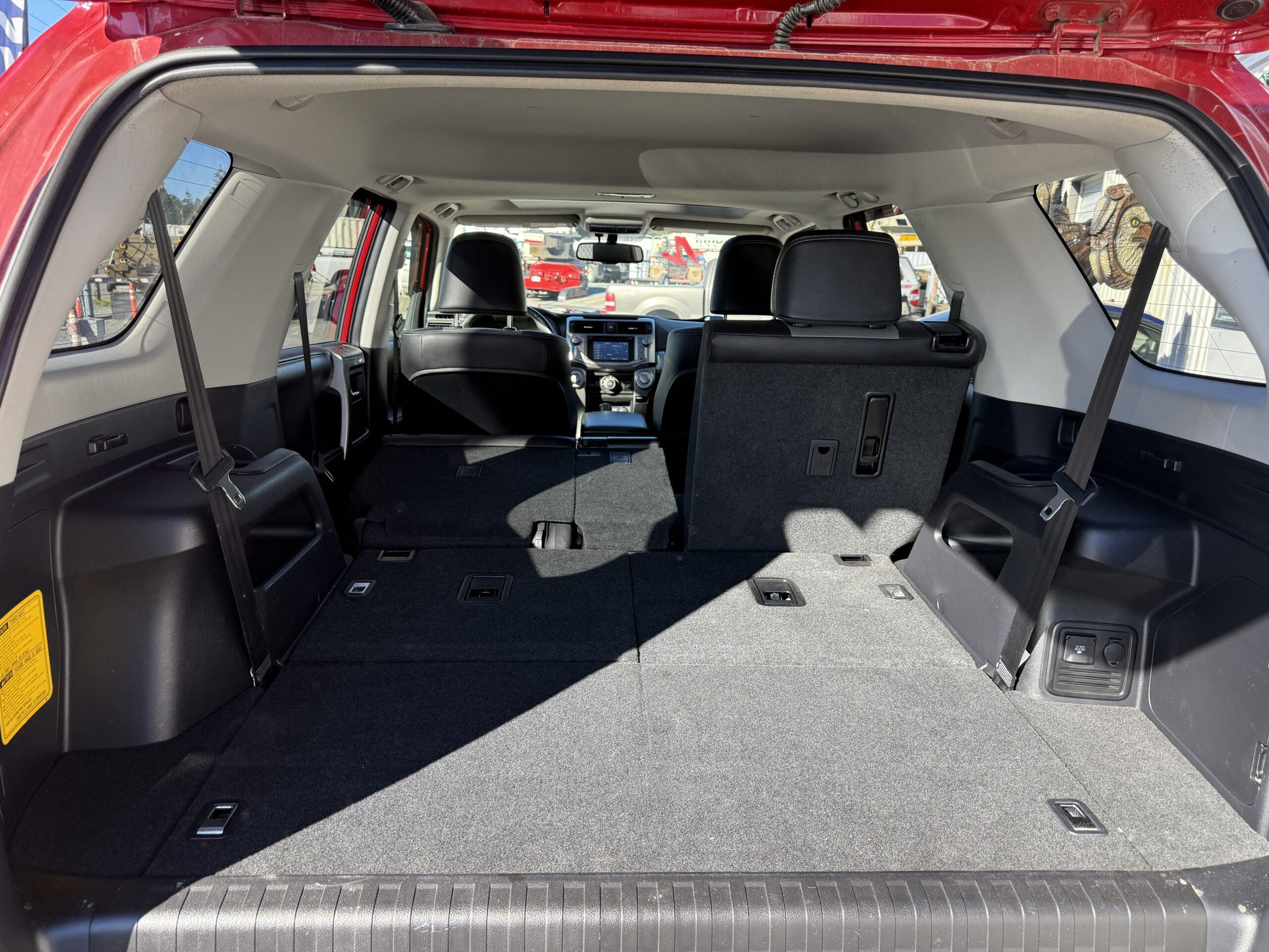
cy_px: 476
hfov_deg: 71.6
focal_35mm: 24
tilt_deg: -13.2
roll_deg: -3.2
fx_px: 880
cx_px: 634
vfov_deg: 56.8
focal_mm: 6.76
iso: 80
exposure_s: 1/389
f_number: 1.78
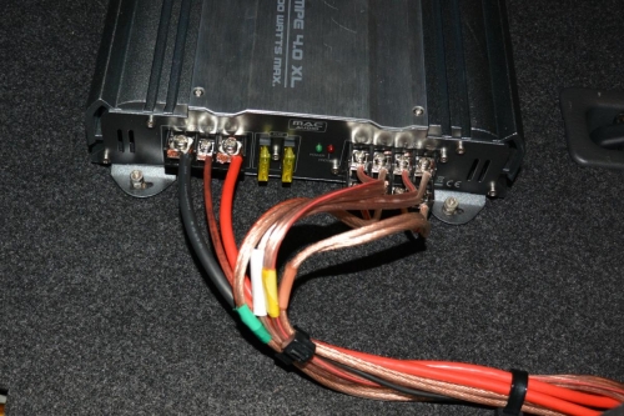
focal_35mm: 27
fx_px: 468
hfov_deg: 67.4
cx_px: 312
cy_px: 208
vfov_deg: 47.9
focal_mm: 18
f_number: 3.5
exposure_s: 1/60
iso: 900
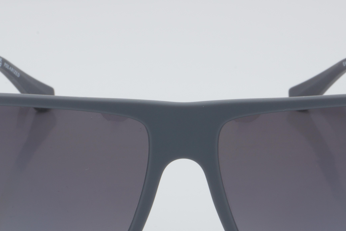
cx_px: 184
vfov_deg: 14.9
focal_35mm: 91
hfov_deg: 22.4
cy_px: 187
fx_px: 873
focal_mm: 35
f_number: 32
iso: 100
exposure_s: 1/4
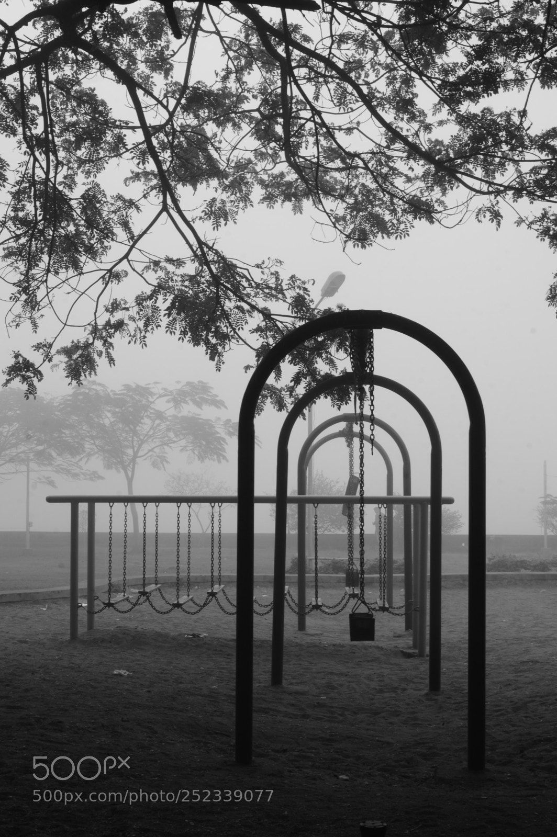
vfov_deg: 38.9
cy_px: 418
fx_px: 1186
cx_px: 278
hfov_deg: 26.4
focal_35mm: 51
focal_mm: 34
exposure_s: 1/25
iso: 200
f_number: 16
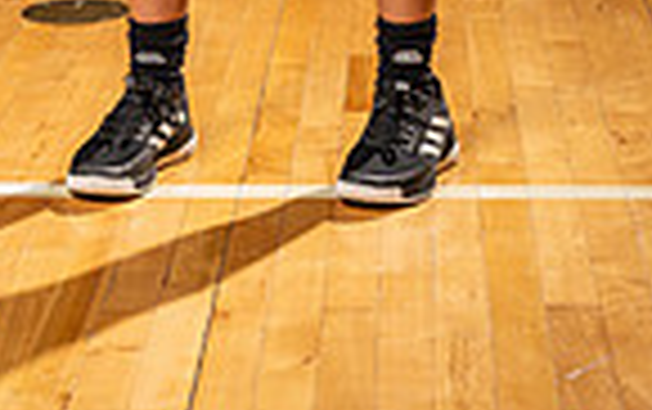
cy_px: -559
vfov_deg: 9.0
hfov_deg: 15.6
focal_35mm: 133
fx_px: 2366
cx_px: 148
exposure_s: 1/250
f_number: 5.6
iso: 125
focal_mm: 42
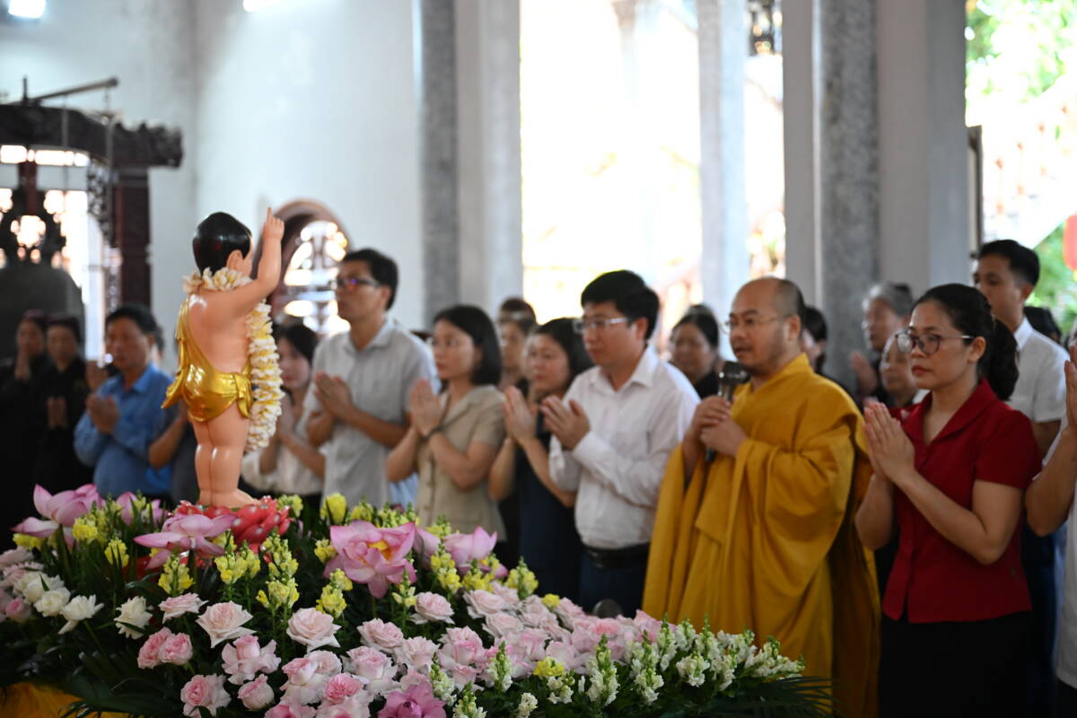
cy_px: 359
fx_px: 1735
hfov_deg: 34.5
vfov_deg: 23.4
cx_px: 538
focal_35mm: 58
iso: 2500
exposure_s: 1/320
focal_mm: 58
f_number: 2.8
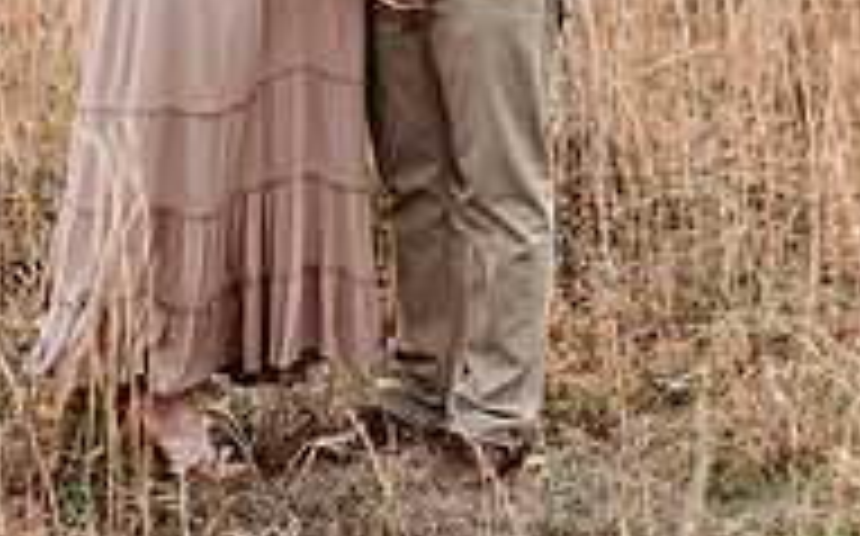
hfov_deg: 10.3
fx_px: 4777
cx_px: 356
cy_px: -234
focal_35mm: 204
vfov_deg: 6.3
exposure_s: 1/400
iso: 160
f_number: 2.5
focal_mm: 85
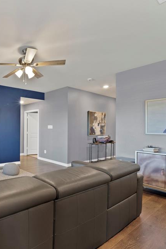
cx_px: -5
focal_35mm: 19
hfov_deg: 50.3
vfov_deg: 86.9
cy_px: 125
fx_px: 131
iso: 640
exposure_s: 1.3
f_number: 9
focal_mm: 12
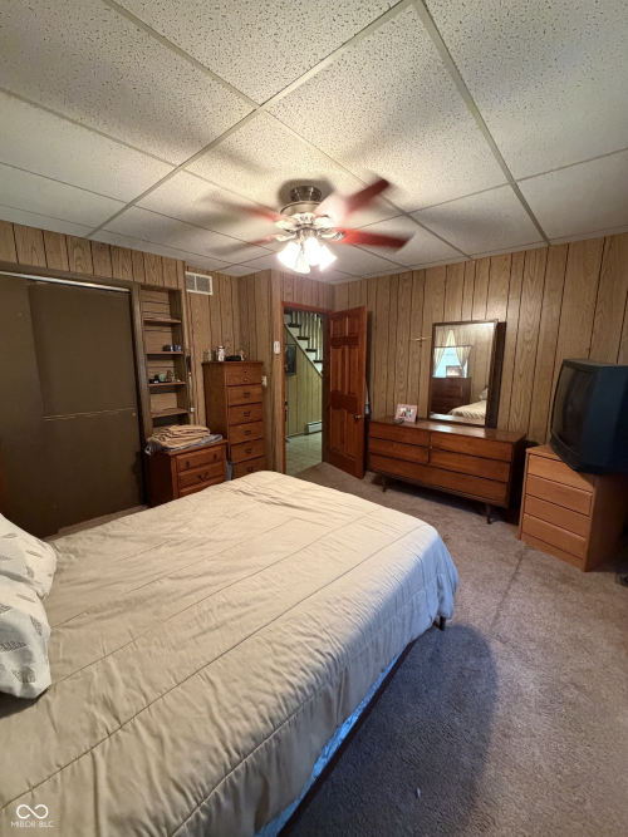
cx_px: 314
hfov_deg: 85.7
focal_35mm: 14
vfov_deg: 102.1
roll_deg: -0.8
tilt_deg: -9.6
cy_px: 418
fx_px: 339
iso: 640
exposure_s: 1/60
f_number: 2.2
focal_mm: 2.22
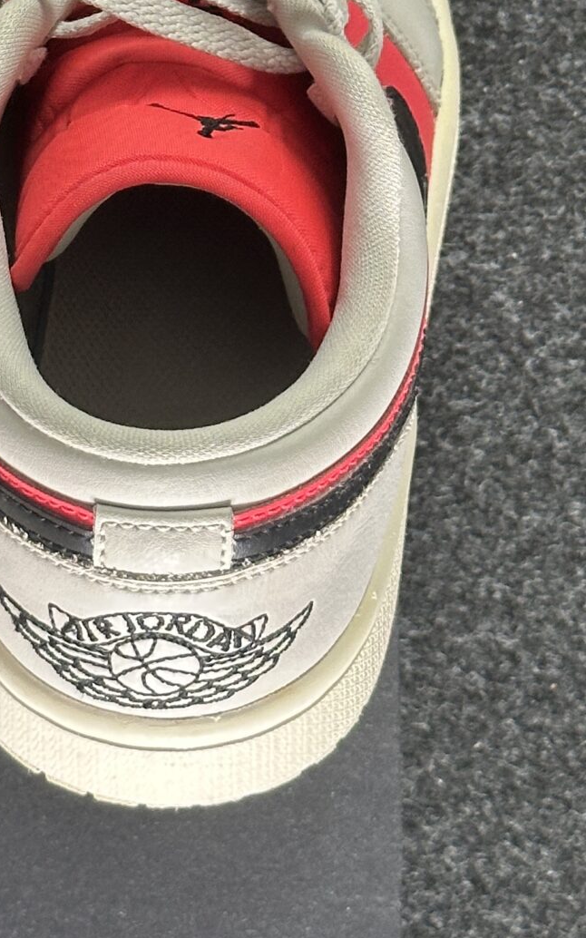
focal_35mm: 126
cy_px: 56
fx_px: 3221
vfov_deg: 16.3
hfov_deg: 10.3
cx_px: -9
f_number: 1.78
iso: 250
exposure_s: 1/50
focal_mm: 6.86
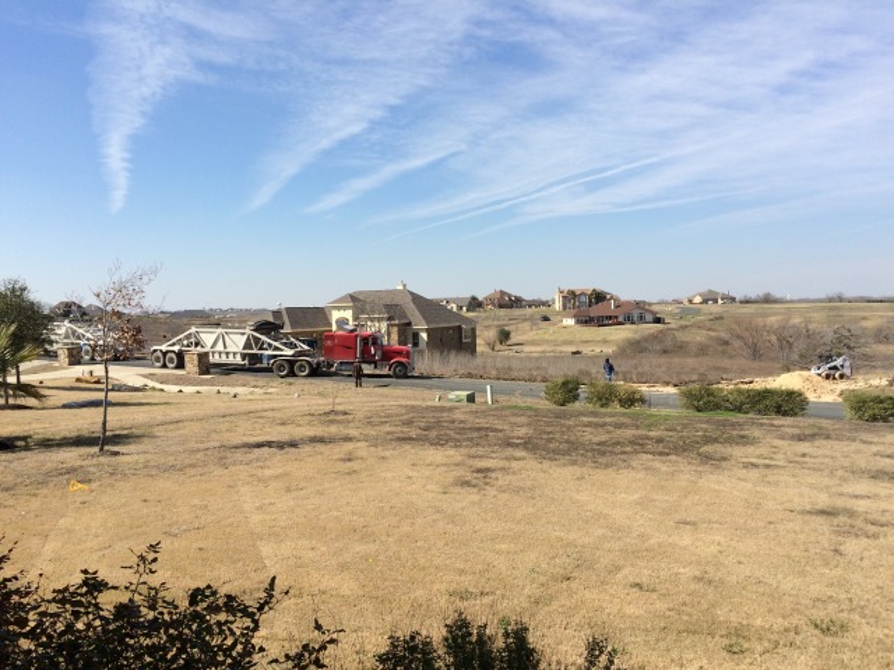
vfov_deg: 48.2
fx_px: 749
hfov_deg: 61.7
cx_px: 447
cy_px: 335
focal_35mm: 29
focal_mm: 4.15
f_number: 2.2
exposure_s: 1/2283
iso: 32
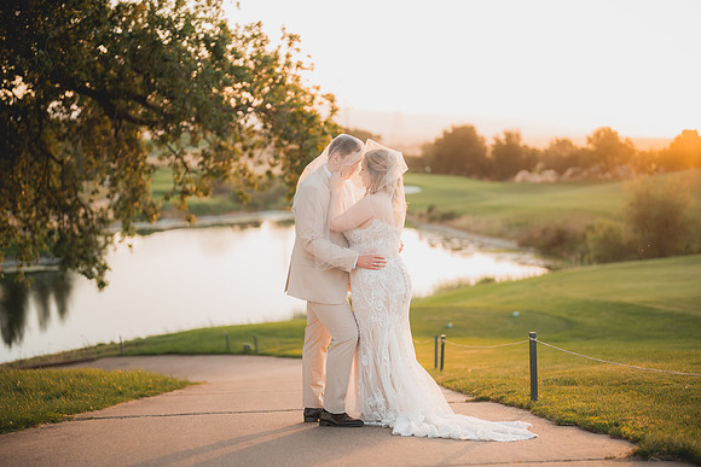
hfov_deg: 39.6
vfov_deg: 27.0
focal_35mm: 50
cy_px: 234
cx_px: 350
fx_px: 974
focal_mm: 50
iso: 125
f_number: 1.2
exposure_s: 1/320
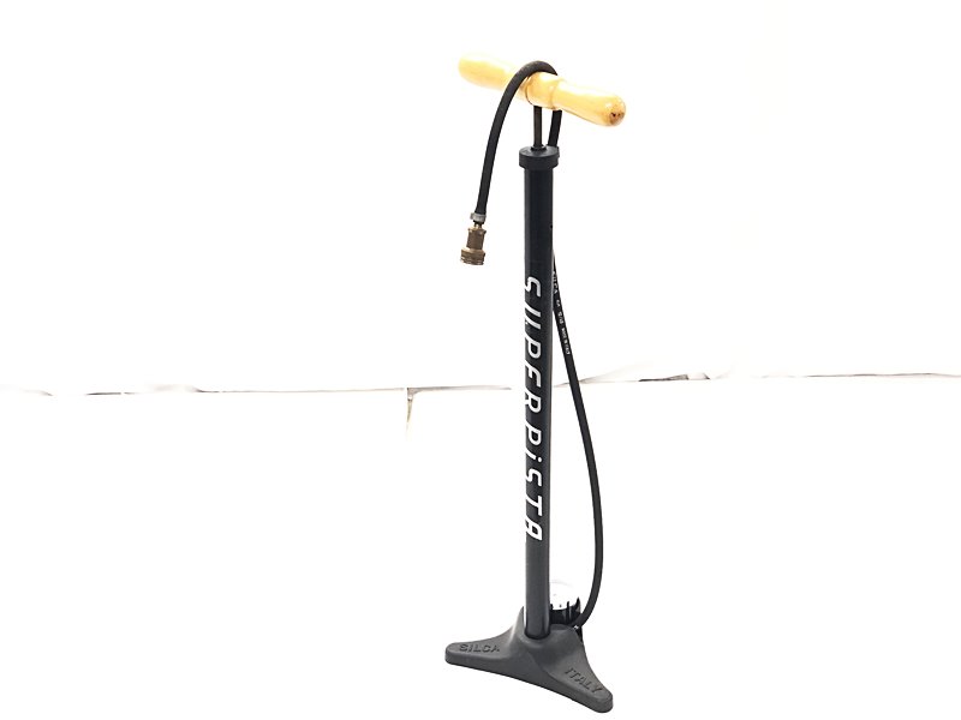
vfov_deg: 28.0
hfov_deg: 36.8
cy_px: 360
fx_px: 1444
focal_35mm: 52
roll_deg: +2.4
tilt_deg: -23.7
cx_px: 480
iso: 125
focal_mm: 6
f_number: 2.4
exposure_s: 1/33
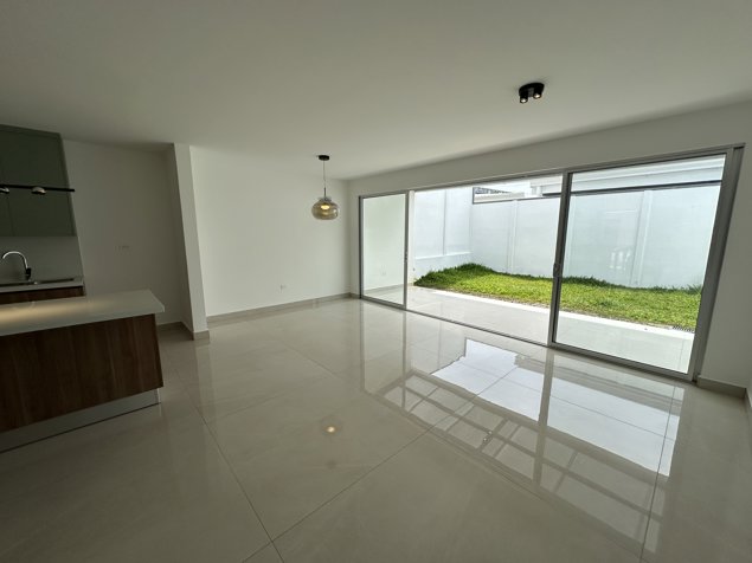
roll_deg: -0.4
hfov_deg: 102.1
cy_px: 282
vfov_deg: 85.7
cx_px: 376
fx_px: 304
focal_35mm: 14
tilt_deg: -6.9
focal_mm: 2.22
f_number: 2.2
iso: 50
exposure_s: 1/1103
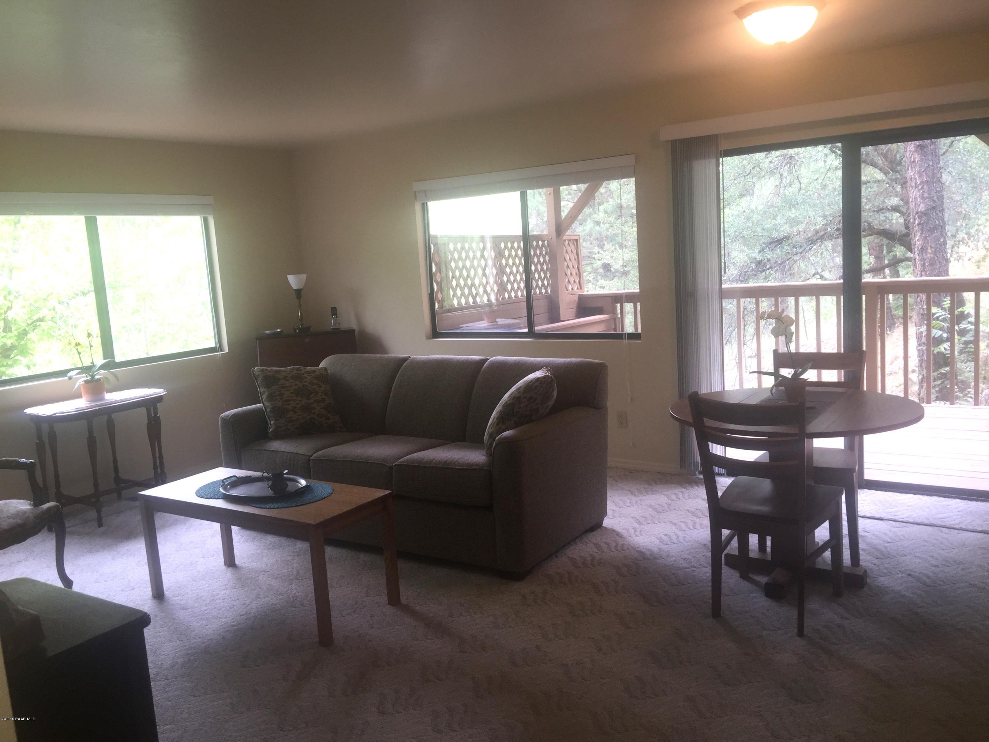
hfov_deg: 61.7
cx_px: 494
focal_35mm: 29
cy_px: 371
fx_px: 829
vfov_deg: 48.2
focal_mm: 4.15
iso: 32
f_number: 2.2
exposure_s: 1/53
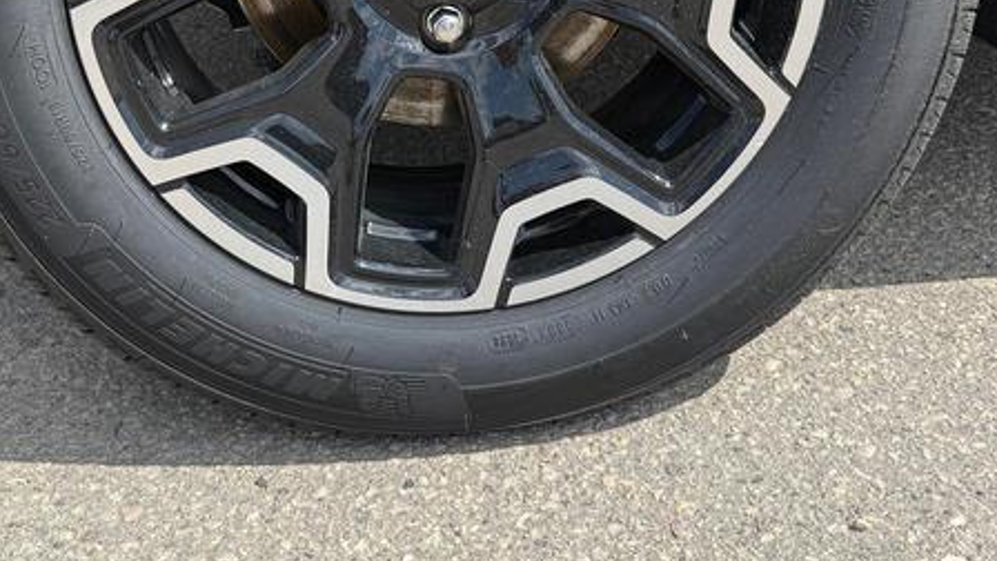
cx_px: 443
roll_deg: +0.5
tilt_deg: -16.7
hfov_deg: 37.2
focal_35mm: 56
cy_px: -102
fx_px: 1480
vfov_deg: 20.2
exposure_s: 1/3279
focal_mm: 6.76
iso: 80
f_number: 1.78
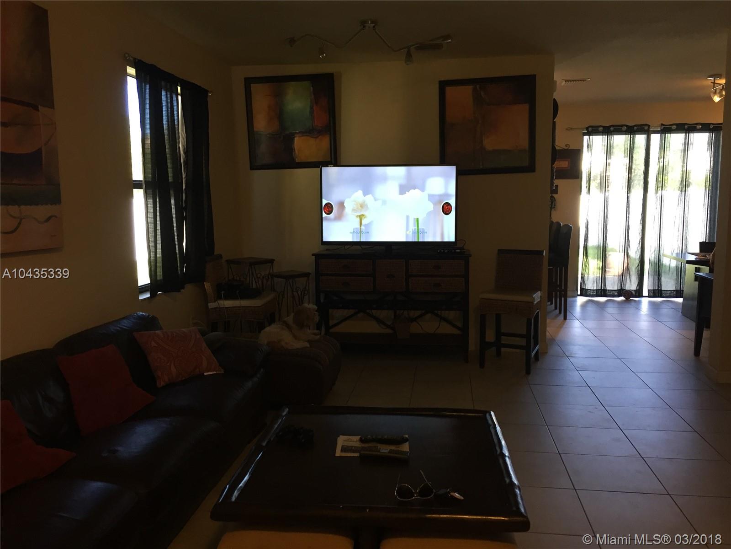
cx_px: 366
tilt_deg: -9.0
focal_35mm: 29
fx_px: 612
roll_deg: -0.6
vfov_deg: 48.2
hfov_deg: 61.7
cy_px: 274
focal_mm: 4.15
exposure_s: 1/30
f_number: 2.2
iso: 80
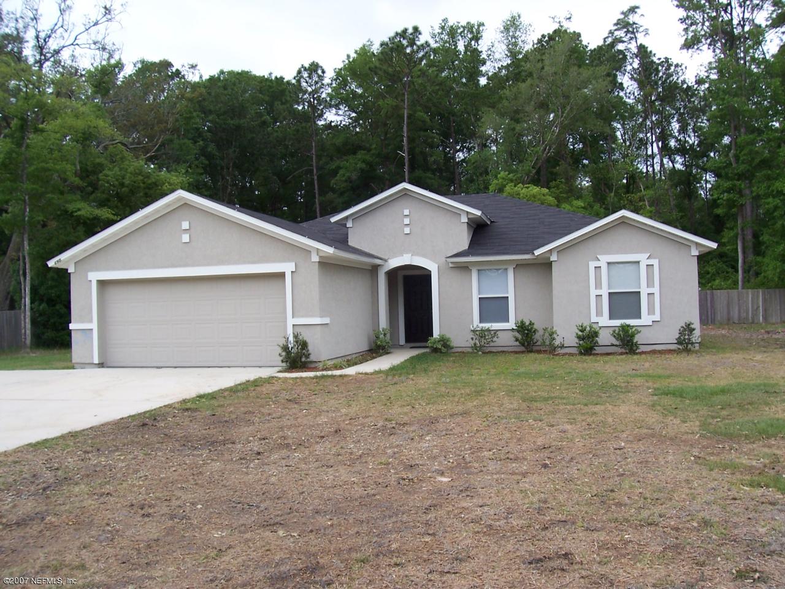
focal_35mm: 34
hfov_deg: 54.0
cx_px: 392
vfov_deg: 41.8
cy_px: 294
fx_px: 771
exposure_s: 1/180
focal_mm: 5.6
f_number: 5.6
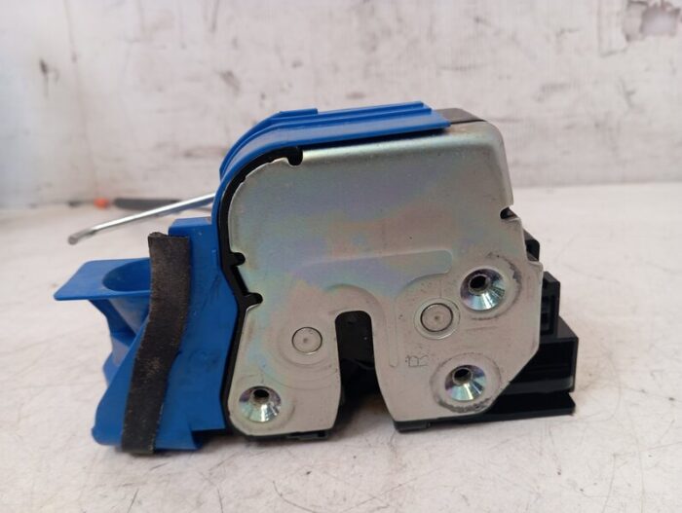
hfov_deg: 63.4
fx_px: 552
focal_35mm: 28
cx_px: 341
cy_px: 256
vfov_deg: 49.9
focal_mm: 4.22
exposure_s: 1/33.3
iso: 259
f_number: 1.8
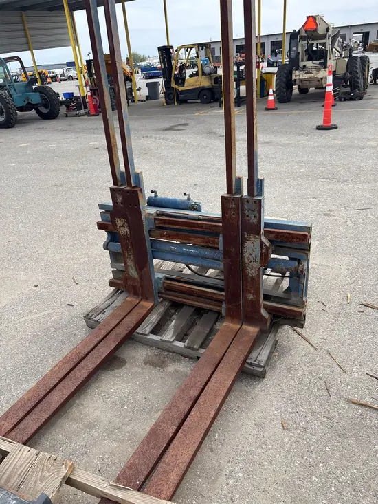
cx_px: 189
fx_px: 378
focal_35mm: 26
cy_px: 252
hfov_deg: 53.1
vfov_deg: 67.3
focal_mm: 5.96
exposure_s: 1/1876
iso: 50
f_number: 1.6
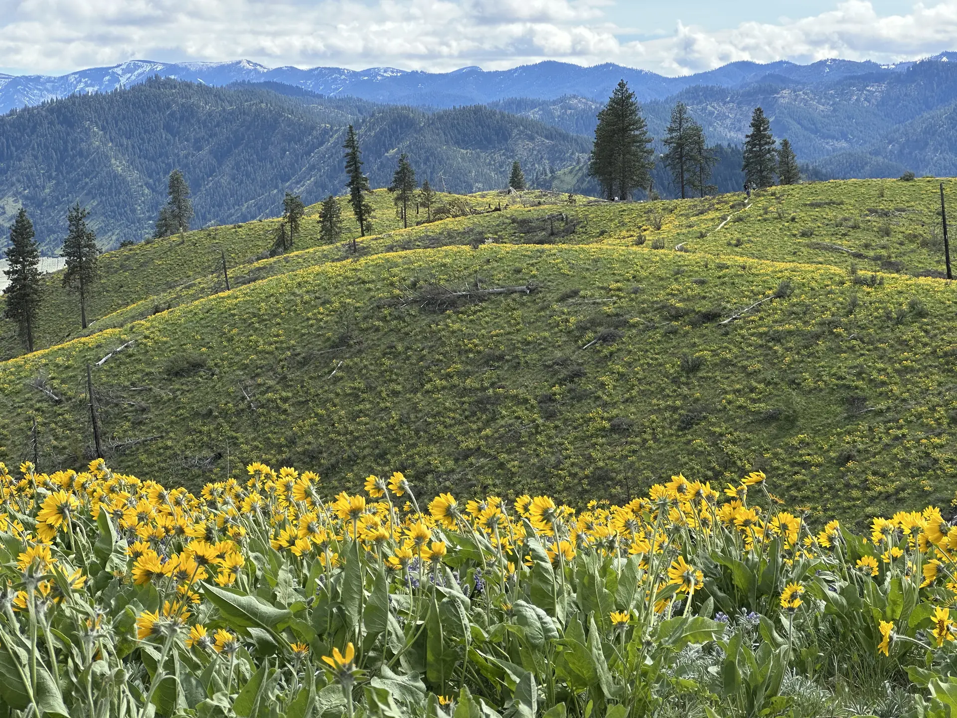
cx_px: 478
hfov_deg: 25.3
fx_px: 2129
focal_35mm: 77
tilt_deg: -5.0
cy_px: 359
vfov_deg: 19.1
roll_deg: +0.9
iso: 32
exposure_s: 1/608
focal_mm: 9
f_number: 2.8
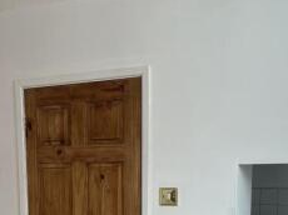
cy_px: 251
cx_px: 34
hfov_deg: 28.4
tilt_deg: -9.8
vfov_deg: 20.9
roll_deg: +2.0
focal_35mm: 66
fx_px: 549
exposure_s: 1/121
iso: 100
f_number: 1.6
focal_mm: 4.2
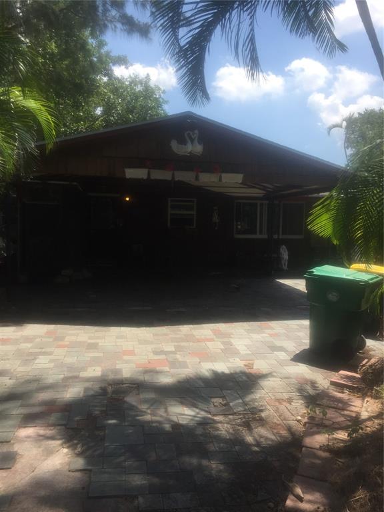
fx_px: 429
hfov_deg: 48.2
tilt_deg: -5.1
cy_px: 256
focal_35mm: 29
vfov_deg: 61.7
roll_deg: -0.2
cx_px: 192
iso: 32
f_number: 2.2
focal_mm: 4.15
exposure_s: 1/1522
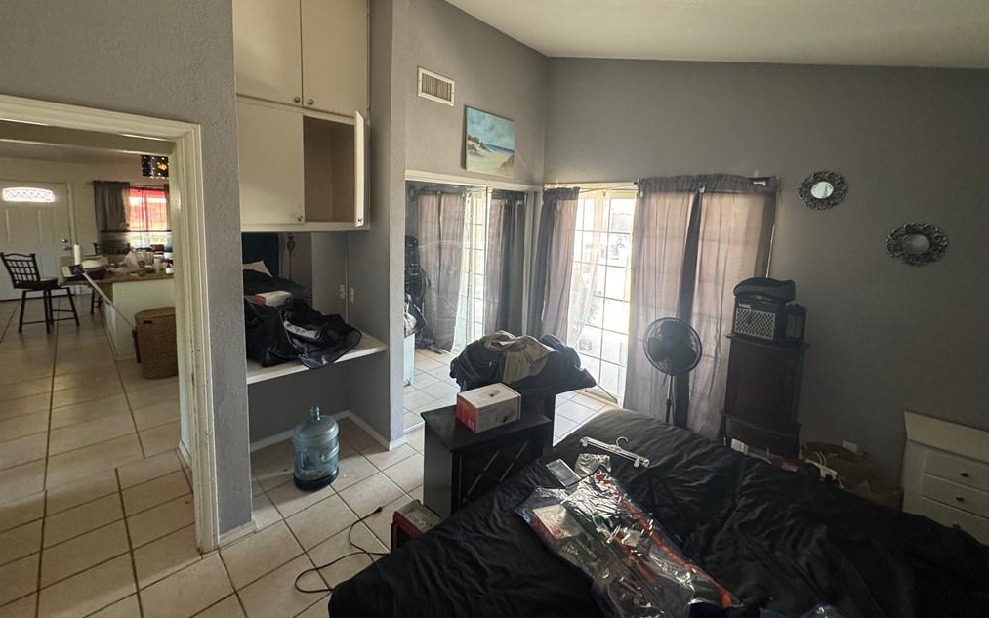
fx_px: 404
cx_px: 497
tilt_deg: -7.2
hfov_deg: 101.5
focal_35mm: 15
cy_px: 258
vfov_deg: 74.2
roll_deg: -2.2
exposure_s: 1/76
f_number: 2.2
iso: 320
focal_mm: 2.22
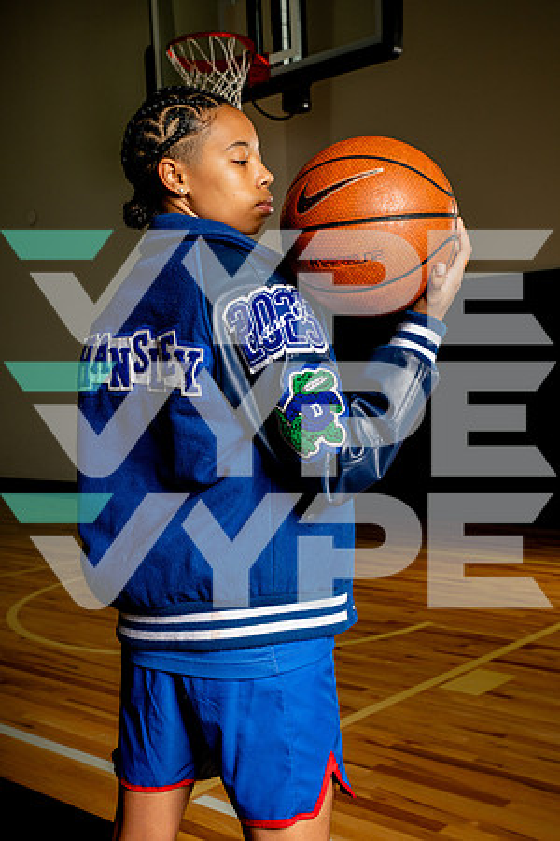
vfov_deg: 44.5
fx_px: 1027
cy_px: 420
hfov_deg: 30.5
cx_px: 280
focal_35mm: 44
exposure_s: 1/400
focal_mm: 44
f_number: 8
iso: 250
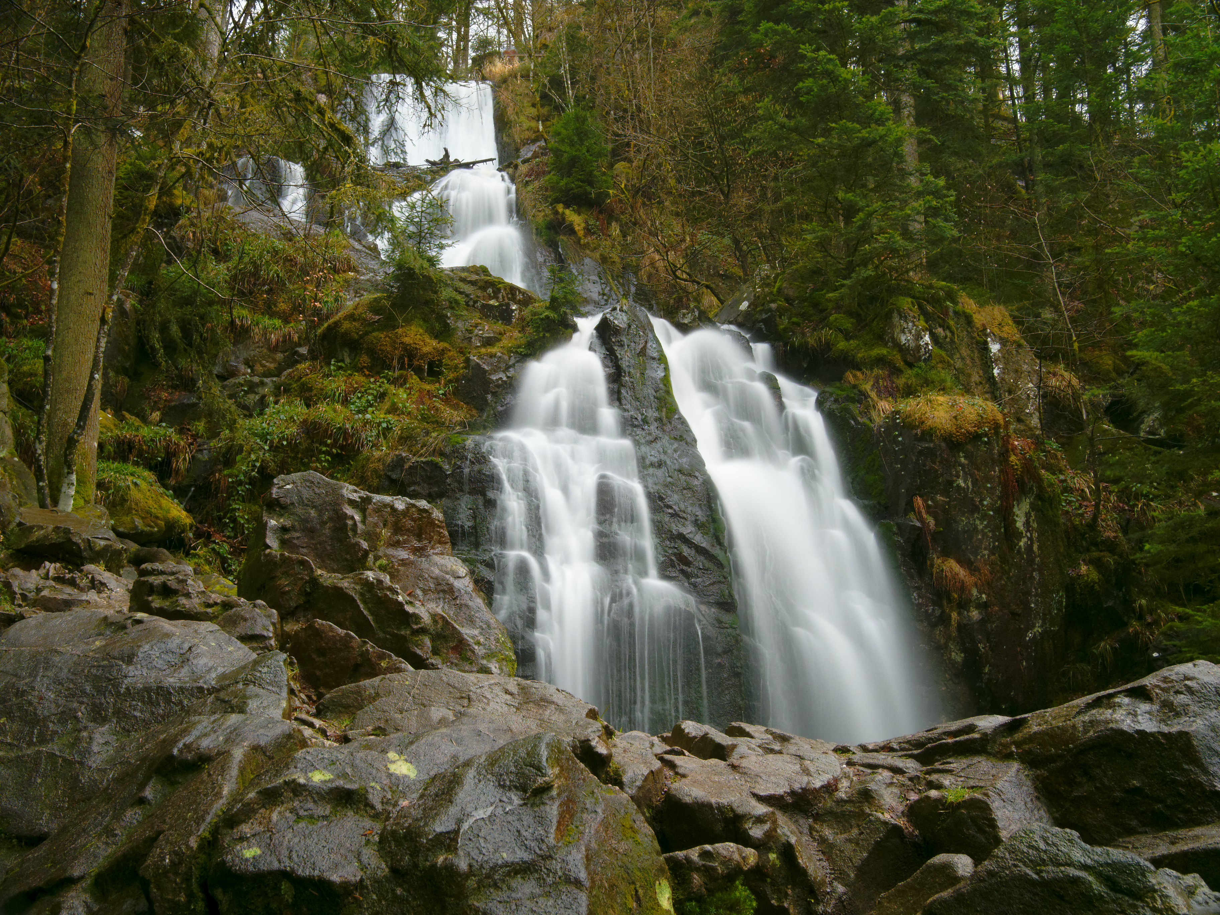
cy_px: 458
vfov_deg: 37.7
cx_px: 610
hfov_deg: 49.0
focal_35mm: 38
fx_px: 1339
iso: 100
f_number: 5
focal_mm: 8.1
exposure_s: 60
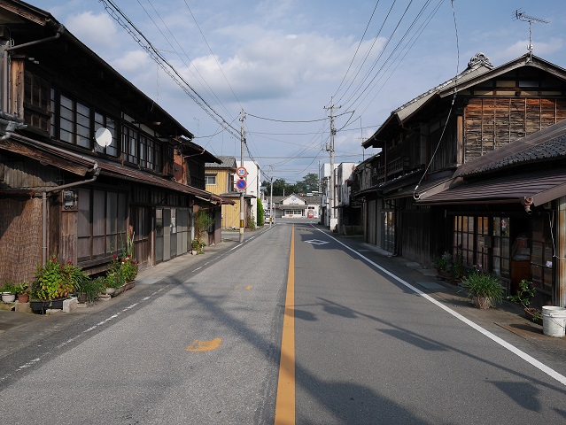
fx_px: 491
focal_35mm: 30
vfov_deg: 46.8
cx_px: 283
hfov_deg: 59.9
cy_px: 212
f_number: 5.6
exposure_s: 1/1000
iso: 200
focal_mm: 15
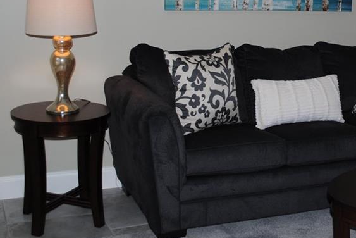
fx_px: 594
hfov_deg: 32.4
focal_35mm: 60
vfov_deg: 22.6
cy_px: 79
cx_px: 288
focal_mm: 22
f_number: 4
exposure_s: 1/60
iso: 200
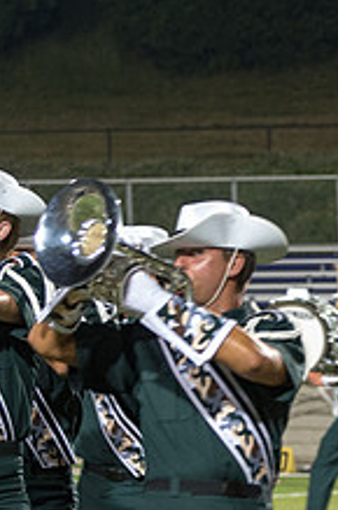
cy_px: 326
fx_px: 4584
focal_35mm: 324
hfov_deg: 4.2
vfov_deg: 6.4
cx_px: 235
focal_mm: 80
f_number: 4.5
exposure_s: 1/160
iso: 2500
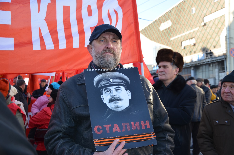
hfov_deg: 46.5
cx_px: 117
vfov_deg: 31.8
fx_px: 272
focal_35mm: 42
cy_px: 78
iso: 140
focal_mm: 28
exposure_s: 1/200
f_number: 4
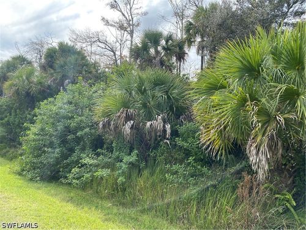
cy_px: 115
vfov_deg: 53.1
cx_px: 153
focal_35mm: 26
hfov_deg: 67.3
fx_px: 230
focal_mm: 4.25
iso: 32
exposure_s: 1/998
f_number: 1.8
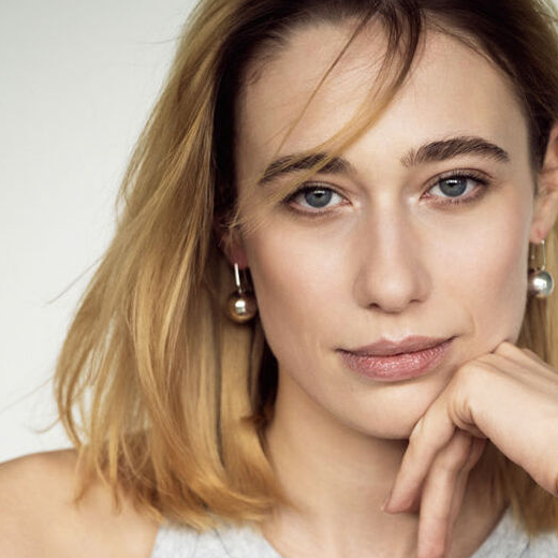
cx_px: 362
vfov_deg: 9.1
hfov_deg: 9.2
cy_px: 441
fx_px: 3483
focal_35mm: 191
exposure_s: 1/200
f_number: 4
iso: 320
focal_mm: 115
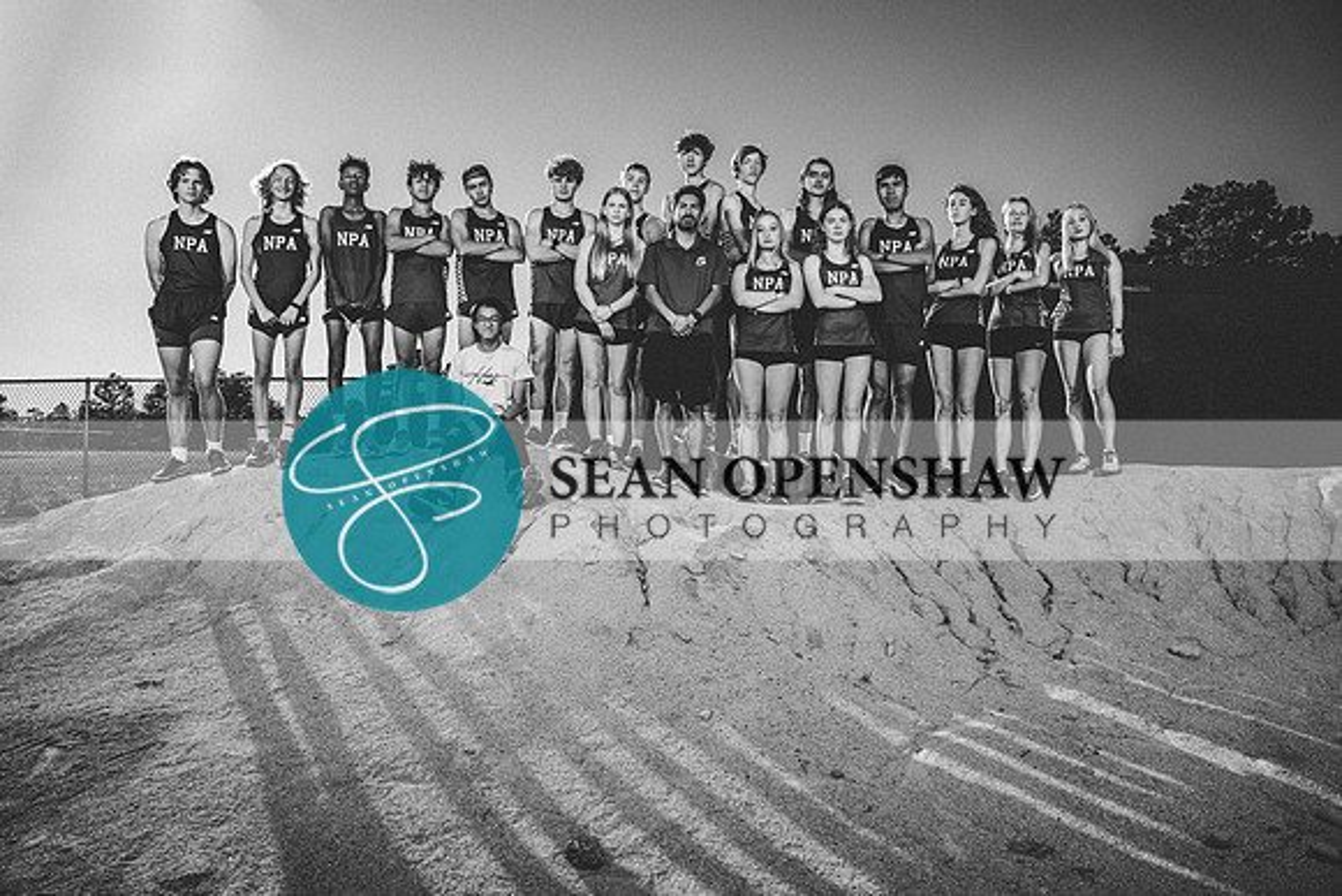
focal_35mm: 24
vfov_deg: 53.2
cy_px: 448
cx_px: 671
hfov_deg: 73.7
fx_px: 895
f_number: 5
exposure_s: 1/500
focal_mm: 24
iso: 80
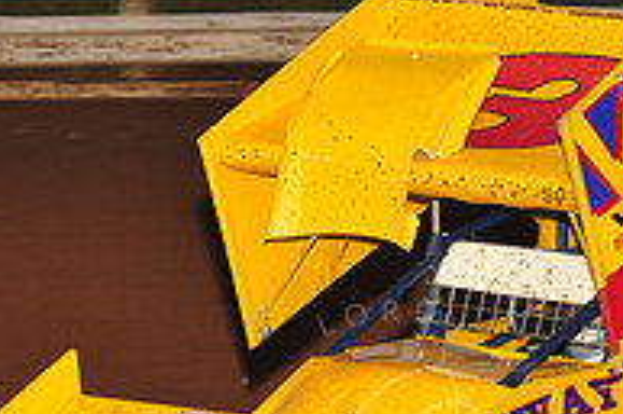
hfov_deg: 6.1
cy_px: 197
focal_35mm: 337
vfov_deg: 4.1
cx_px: 391
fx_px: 5822
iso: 800
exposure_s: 1/320
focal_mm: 112
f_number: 6.3
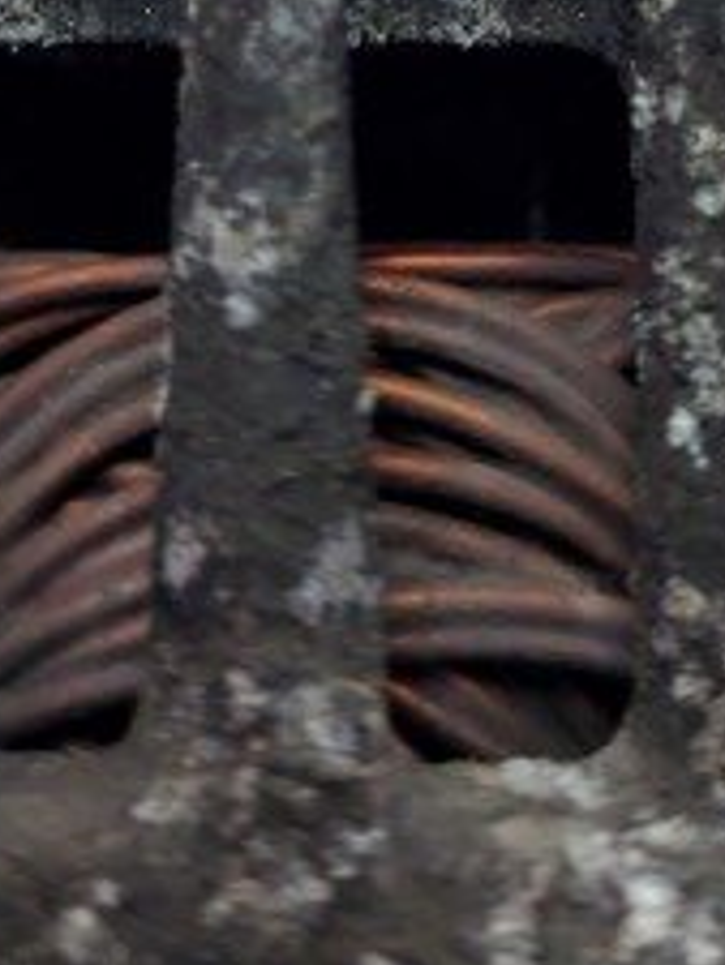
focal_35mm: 71
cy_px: -253
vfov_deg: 24.3
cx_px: 412
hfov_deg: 20.7
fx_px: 1981
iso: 100
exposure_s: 1/50
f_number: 1.8
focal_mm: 5.23
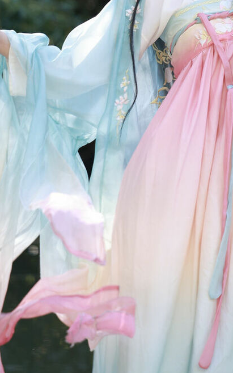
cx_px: 202
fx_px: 3049
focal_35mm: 300
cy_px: 24
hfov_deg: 4.4
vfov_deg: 7.0
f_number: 2.8
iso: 500
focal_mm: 124
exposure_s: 1/250
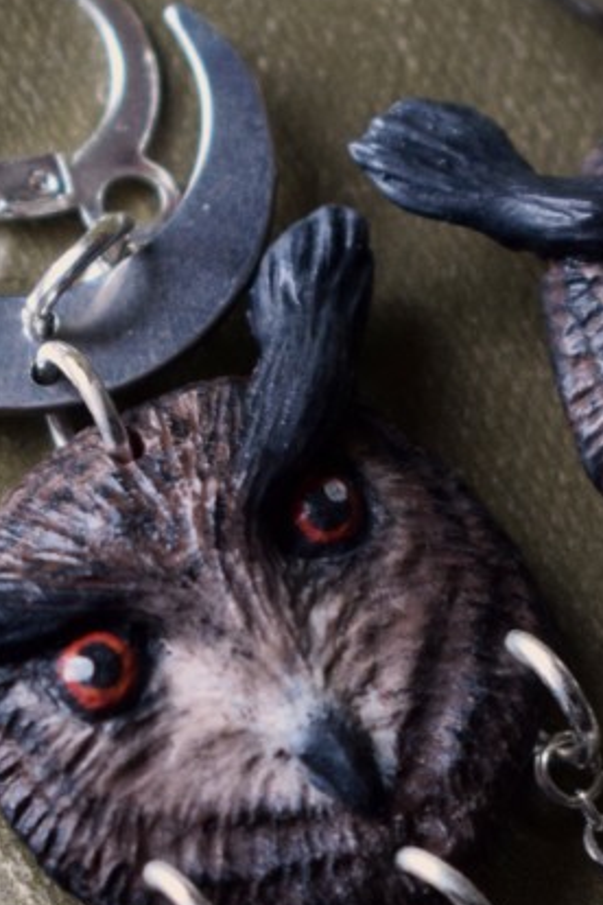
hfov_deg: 6.0
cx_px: 302
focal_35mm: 229
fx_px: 5763
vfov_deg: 9.0
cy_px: 724
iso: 1000
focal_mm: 55
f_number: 5.6
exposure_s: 1/60
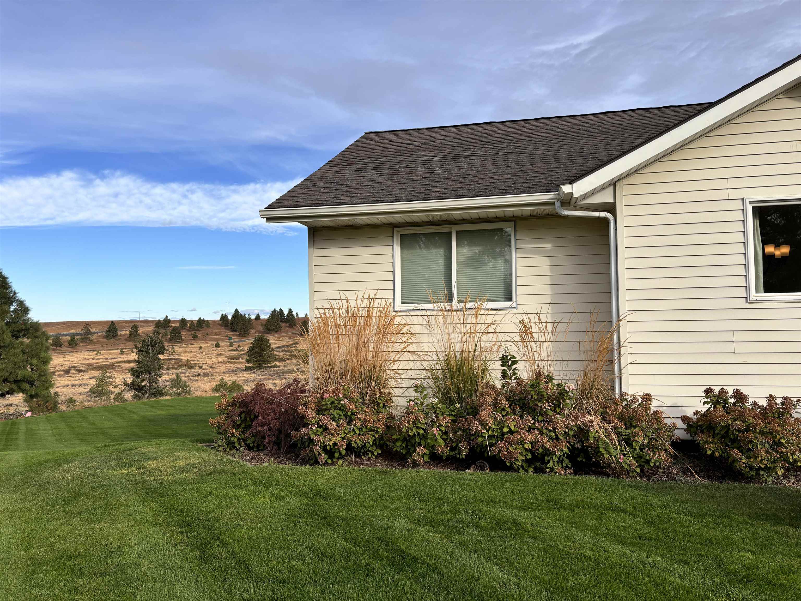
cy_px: 300
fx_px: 602
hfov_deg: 67.3
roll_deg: +0.9
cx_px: 400
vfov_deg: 53.1
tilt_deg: +2.0
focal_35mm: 26
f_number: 1.6
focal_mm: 5.96
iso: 50
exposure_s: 1/2398
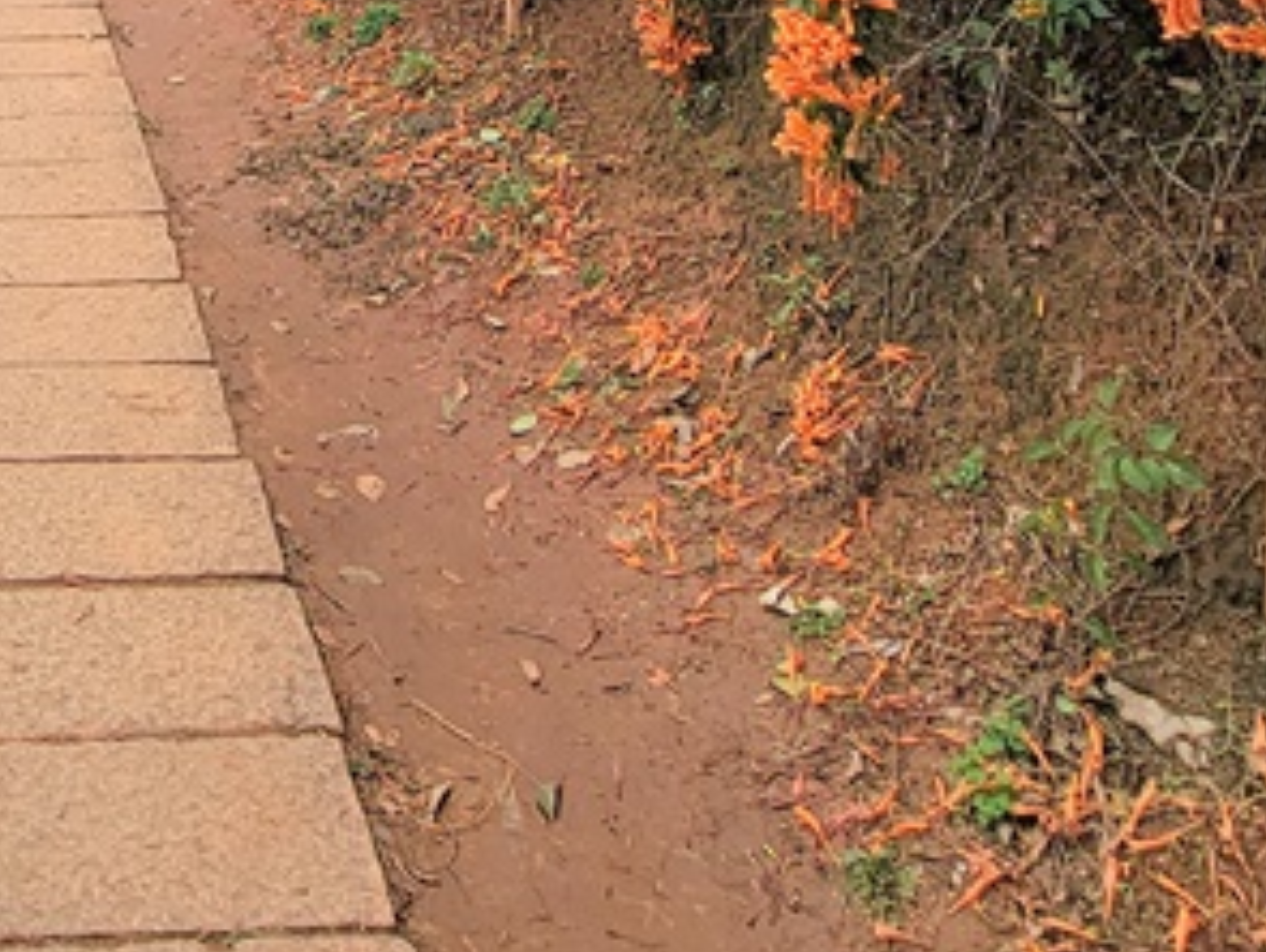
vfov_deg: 23.8
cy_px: -579
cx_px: -56
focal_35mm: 44
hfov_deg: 37.4
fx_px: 1611
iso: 50
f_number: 2.2
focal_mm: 2.2
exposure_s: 1/221
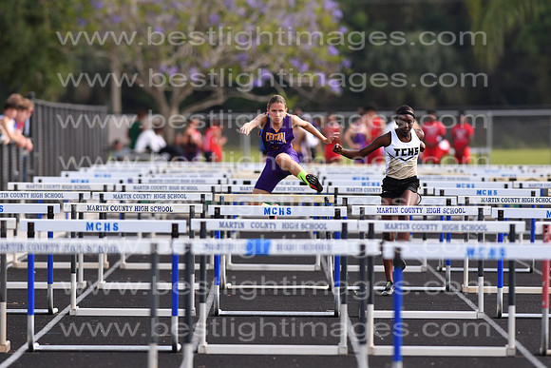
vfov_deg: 3.1
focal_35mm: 450
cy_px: 184
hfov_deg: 4.6
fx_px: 6889
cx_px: 276
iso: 400
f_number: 4
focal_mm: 300
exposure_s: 1/2000
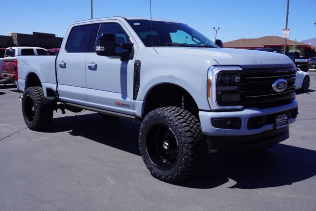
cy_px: 106
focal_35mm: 38
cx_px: 158
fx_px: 329
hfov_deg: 51.2
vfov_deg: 35.6
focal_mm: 25
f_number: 11
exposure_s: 1/160
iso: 100
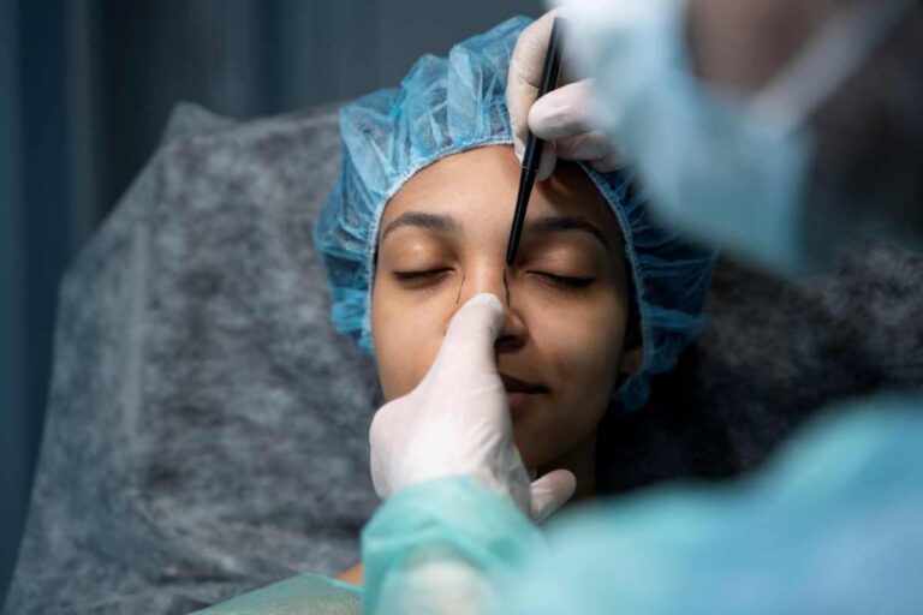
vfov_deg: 18.2
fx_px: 1923
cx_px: 462
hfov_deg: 27.0
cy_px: 308
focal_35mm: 75
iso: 1250
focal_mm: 75
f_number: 3.2
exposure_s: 1/320
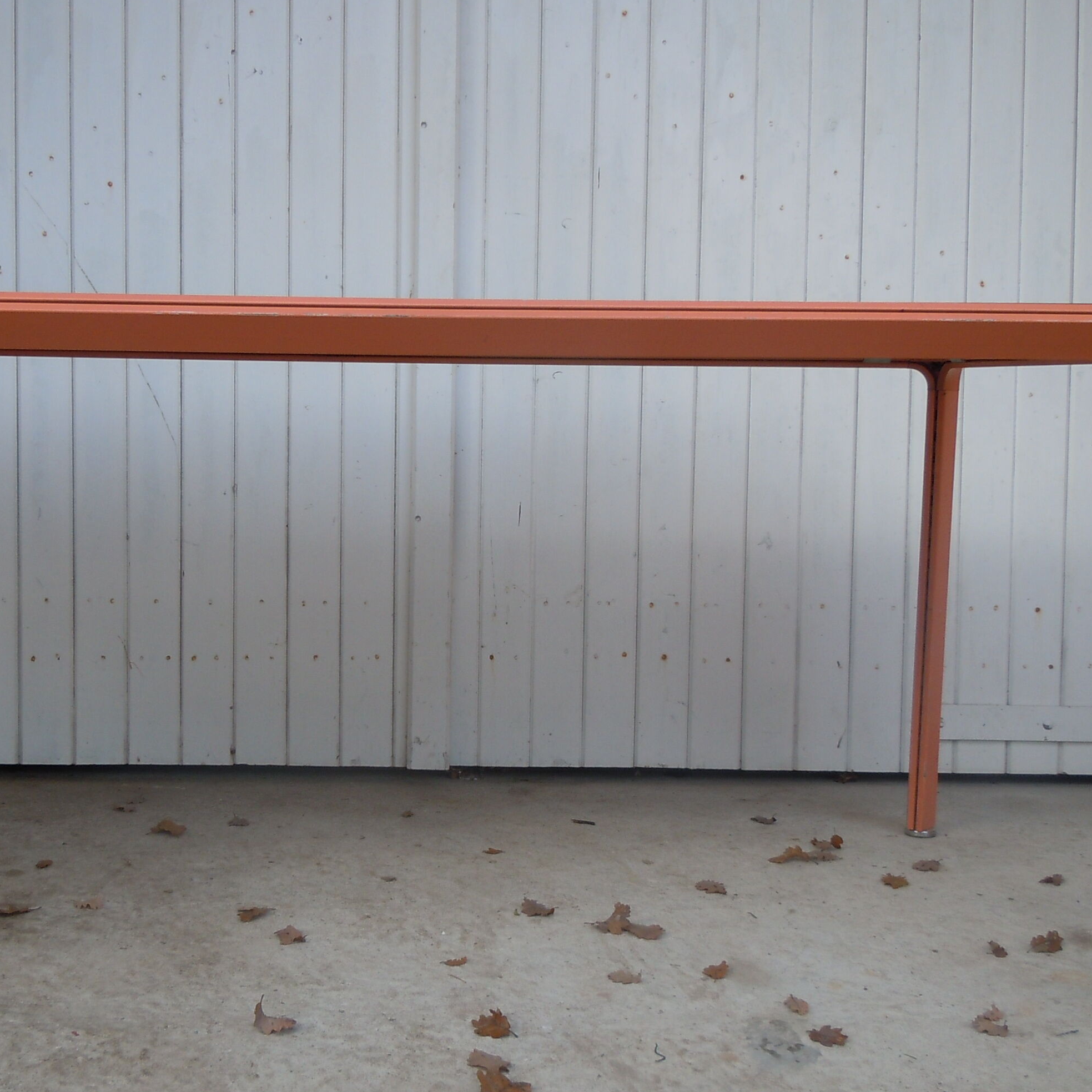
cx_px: 406
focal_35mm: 44
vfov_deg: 38.3
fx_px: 1570
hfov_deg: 38.1
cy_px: 625
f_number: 3.5
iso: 100
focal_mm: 5.4
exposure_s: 1/250
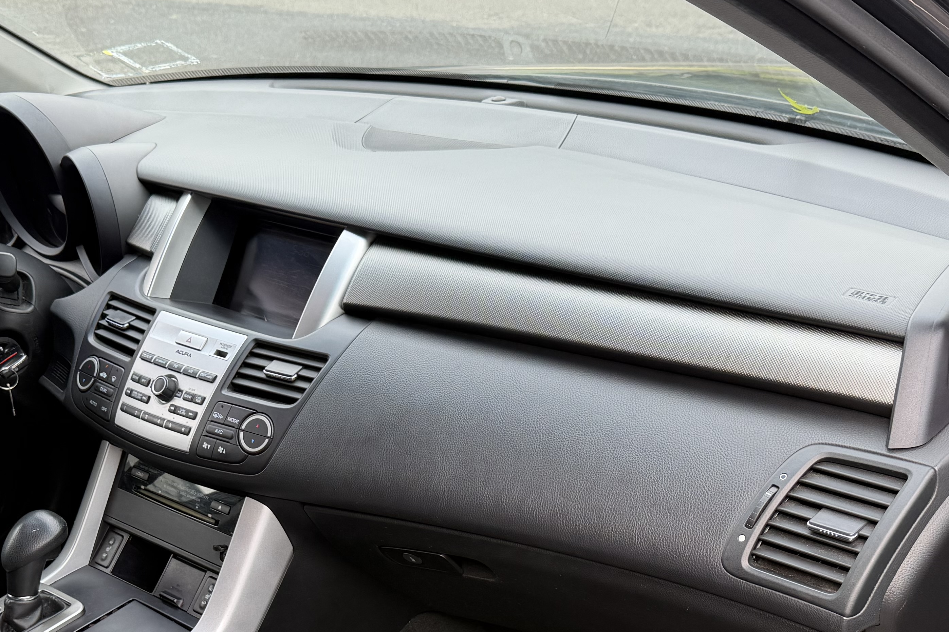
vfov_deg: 25.7
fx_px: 1344
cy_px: 556
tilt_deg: -31.2
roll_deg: +2.6
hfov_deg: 38.8
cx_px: 399
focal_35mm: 51
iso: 80
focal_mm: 6.76
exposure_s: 1/121
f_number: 1.78
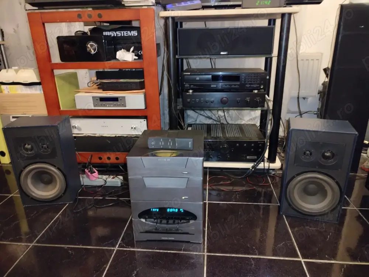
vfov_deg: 53.1
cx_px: 184
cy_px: 138
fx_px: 277
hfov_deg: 67.3
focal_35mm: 26
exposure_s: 1/16.7
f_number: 1.8
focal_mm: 4.75
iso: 1544
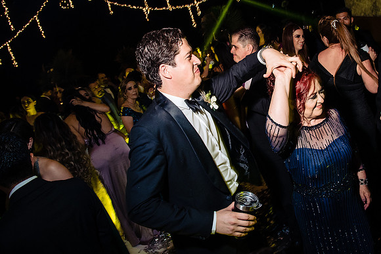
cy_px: 107
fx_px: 333
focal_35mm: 31
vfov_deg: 41.6
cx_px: 237
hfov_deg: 58.8
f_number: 7.1
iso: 2000
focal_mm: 24
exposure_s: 1/30
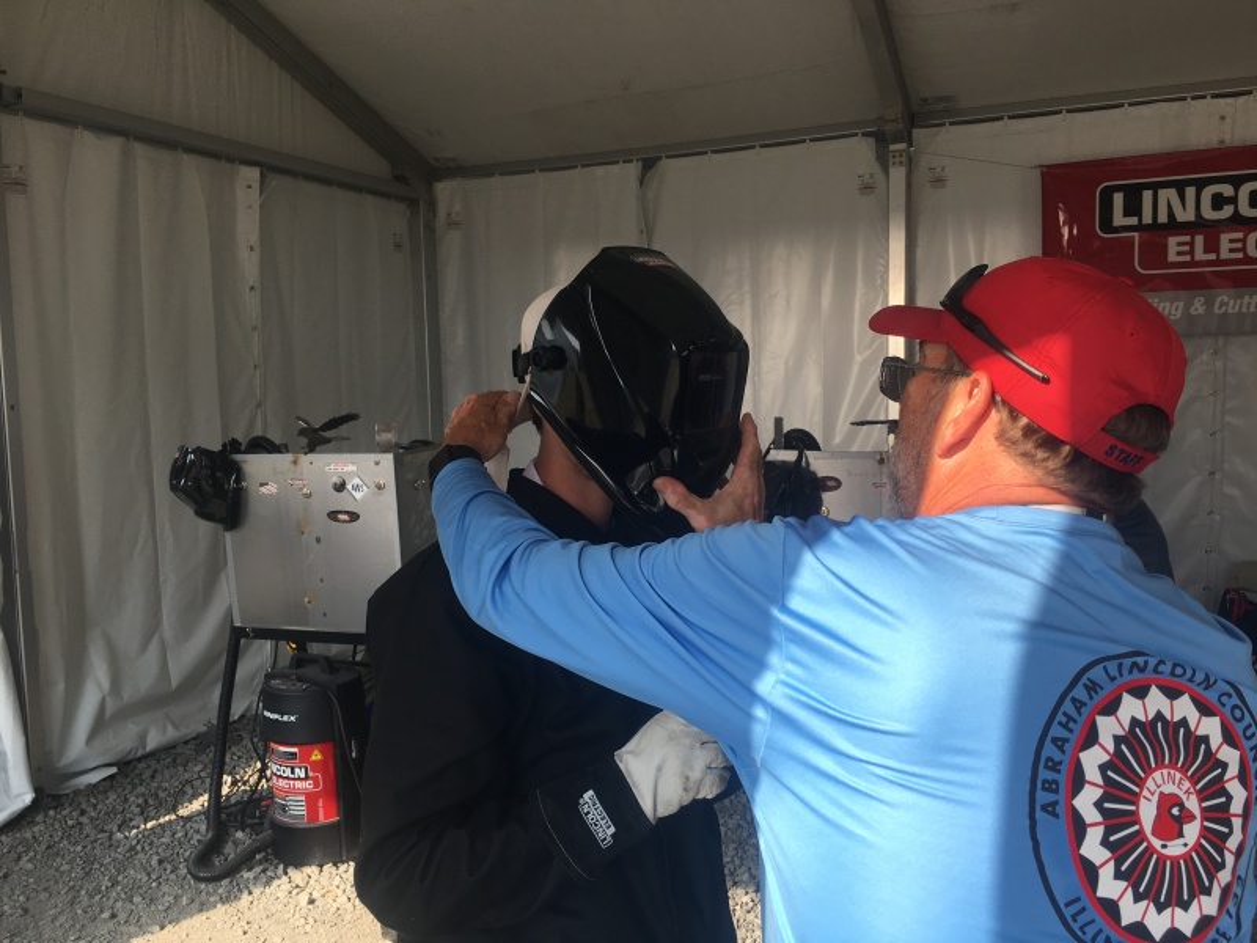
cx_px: 628
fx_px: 1053
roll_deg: +0.3
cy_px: 472
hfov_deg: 61.7
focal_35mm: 29
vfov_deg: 48.2
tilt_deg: -3.7
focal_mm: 4.15
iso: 25
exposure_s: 1/458
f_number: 2.2
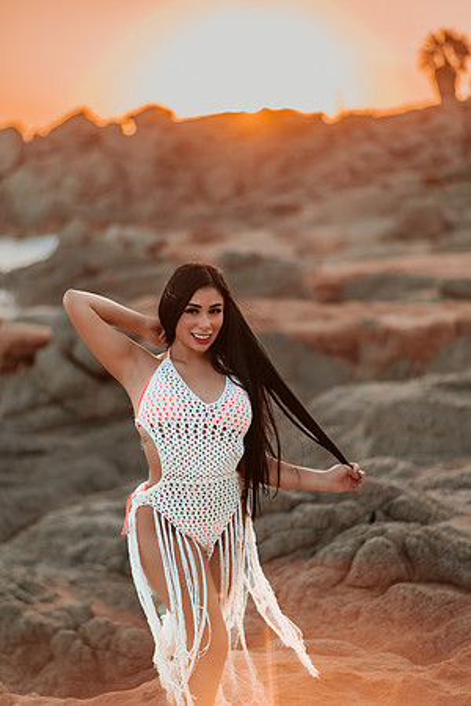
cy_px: 353
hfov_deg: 23.4
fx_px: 1138
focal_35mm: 58
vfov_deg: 34.5
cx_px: 236
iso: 100
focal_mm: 58
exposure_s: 1/2000
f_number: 1.4
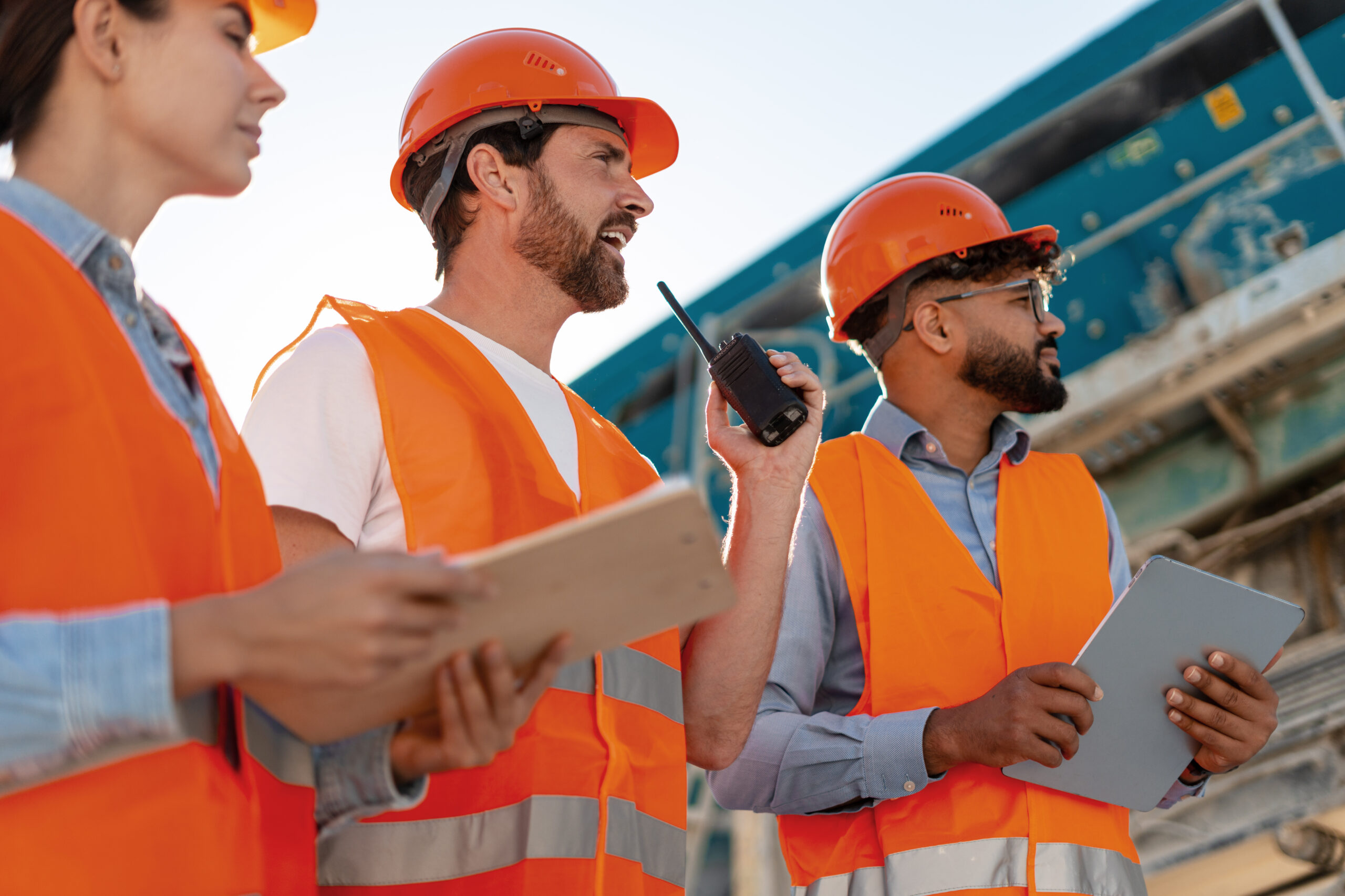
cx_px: 672
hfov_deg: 39.6
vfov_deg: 27.0
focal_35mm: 50
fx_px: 1868
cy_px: 448
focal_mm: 50
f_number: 2
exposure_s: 1/3200
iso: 200
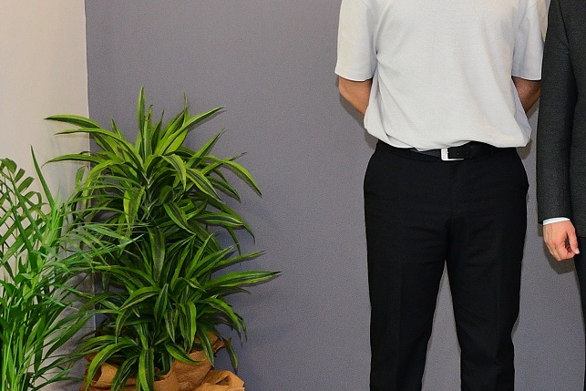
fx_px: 1368
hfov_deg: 23.1
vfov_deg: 16.3
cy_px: 150
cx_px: 594
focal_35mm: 84
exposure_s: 1/125
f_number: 3
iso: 800
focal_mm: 24
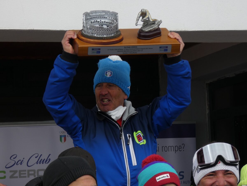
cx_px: 124
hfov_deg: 14.3
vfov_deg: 10.7
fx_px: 985
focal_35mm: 138
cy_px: 93
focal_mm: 24.7
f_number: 5.3
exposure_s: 1/250
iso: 80
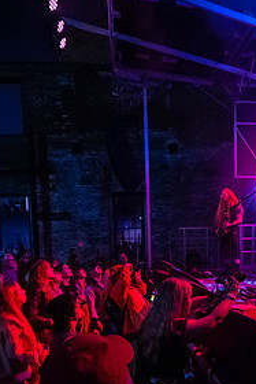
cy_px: 261
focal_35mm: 29
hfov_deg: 44.5
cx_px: 166
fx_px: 309
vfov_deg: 61.8
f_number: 2.8
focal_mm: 14
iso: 3200
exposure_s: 1/200
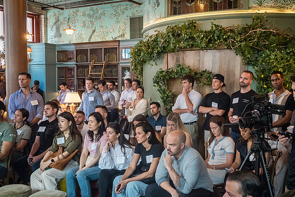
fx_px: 352
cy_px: 117
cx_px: 178
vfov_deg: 31.1
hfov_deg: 45.2
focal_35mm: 43
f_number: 4.5
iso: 4000
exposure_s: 1/200
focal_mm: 35
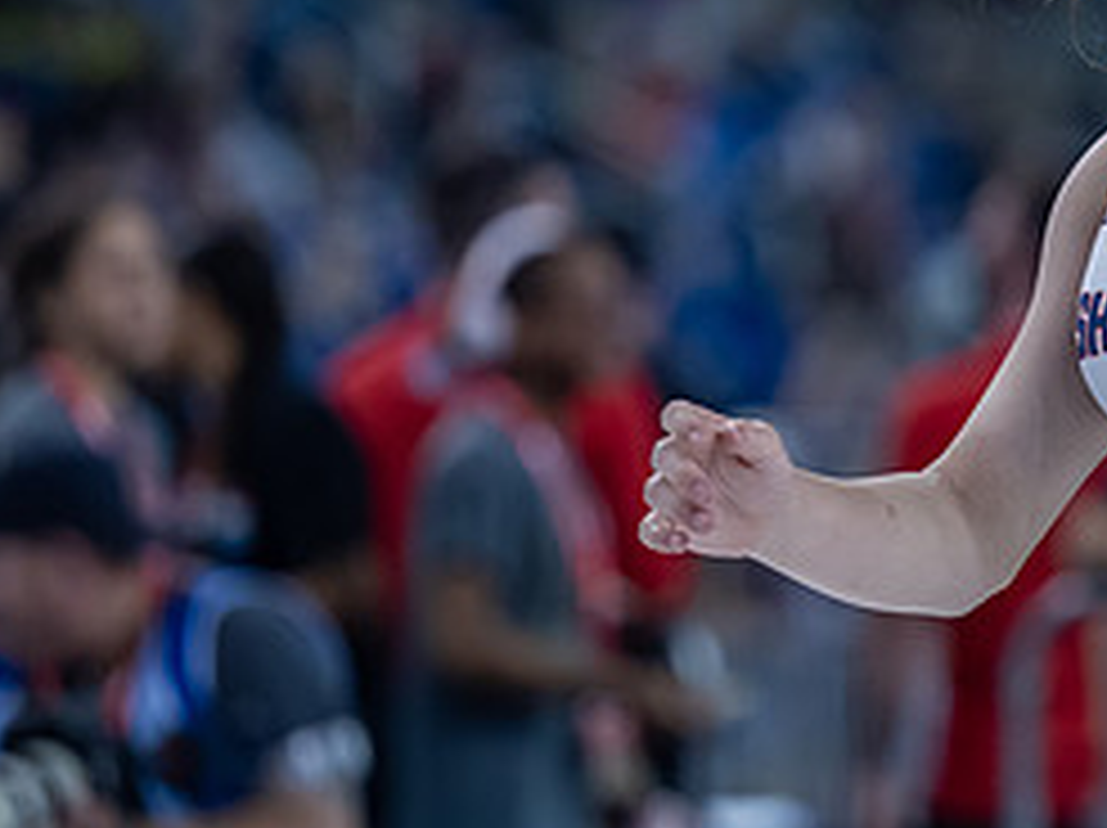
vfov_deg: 3.8
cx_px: 1125
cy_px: 204
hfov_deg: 5.1
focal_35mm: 390
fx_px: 12460
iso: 1600
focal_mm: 150
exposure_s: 1/800
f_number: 2.8
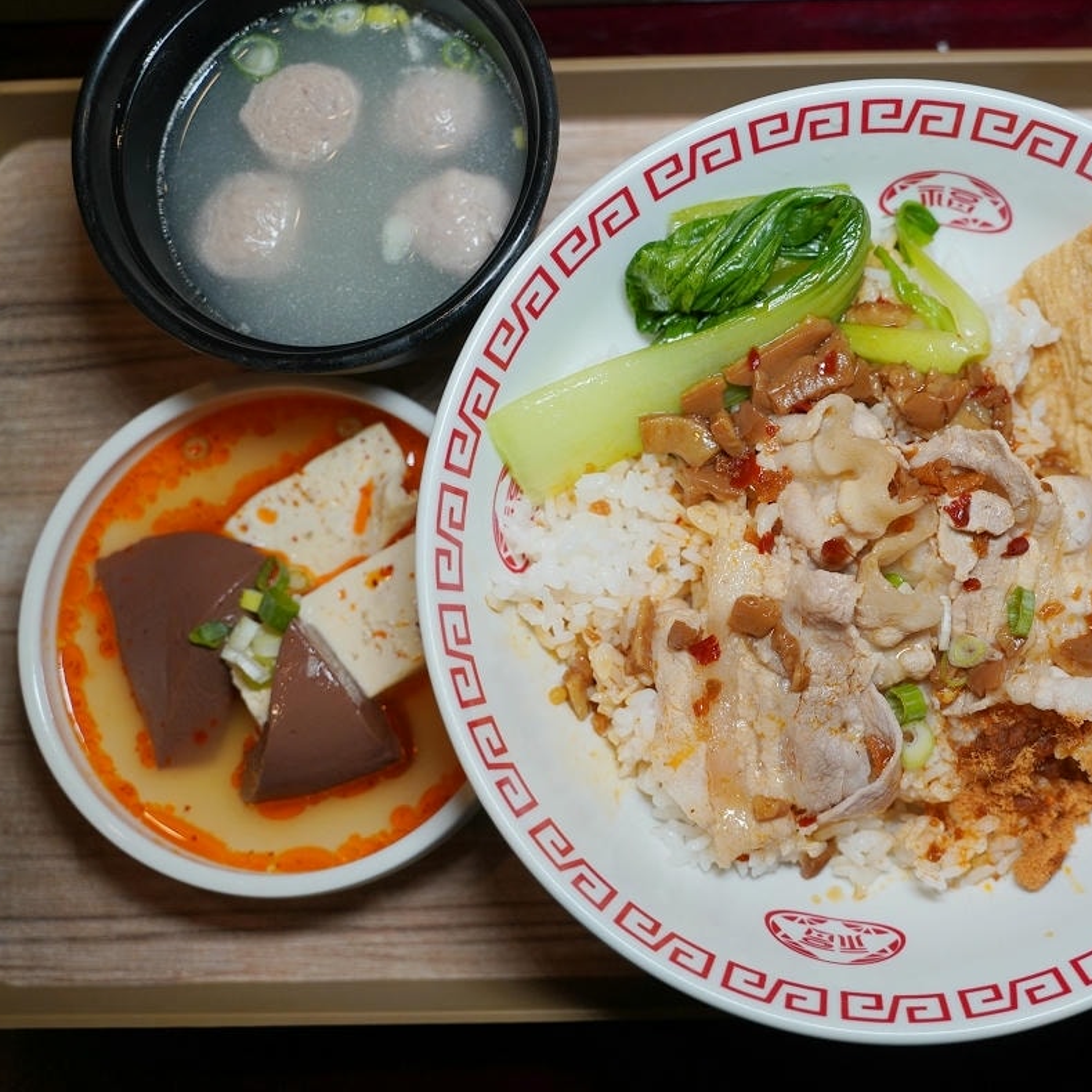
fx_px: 1428
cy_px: 550
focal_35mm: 40
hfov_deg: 41.1
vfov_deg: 41.9
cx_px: 763
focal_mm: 31
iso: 160
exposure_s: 1/60
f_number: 4
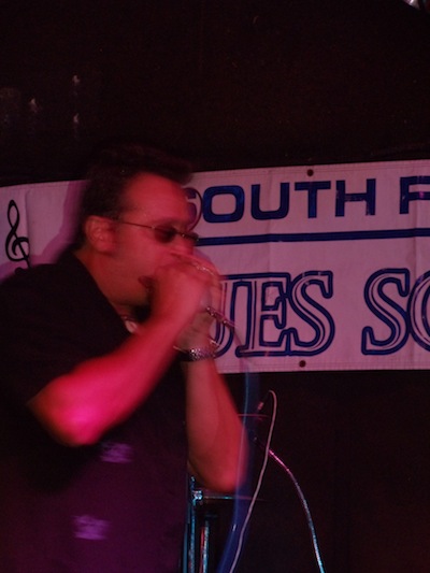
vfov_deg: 9.5
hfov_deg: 7.1
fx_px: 3444
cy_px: 286
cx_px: 215
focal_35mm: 208
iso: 400
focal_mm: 28.34
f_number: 5.2
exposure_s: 1/8
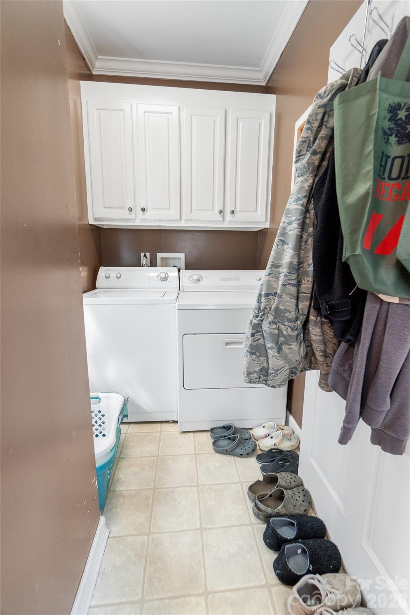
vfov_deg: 100.4
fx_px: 256
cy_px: 308
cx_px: 205
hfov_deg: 77.3
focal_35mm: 15
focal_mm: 10
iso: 1250
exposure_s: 1/30
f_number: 4
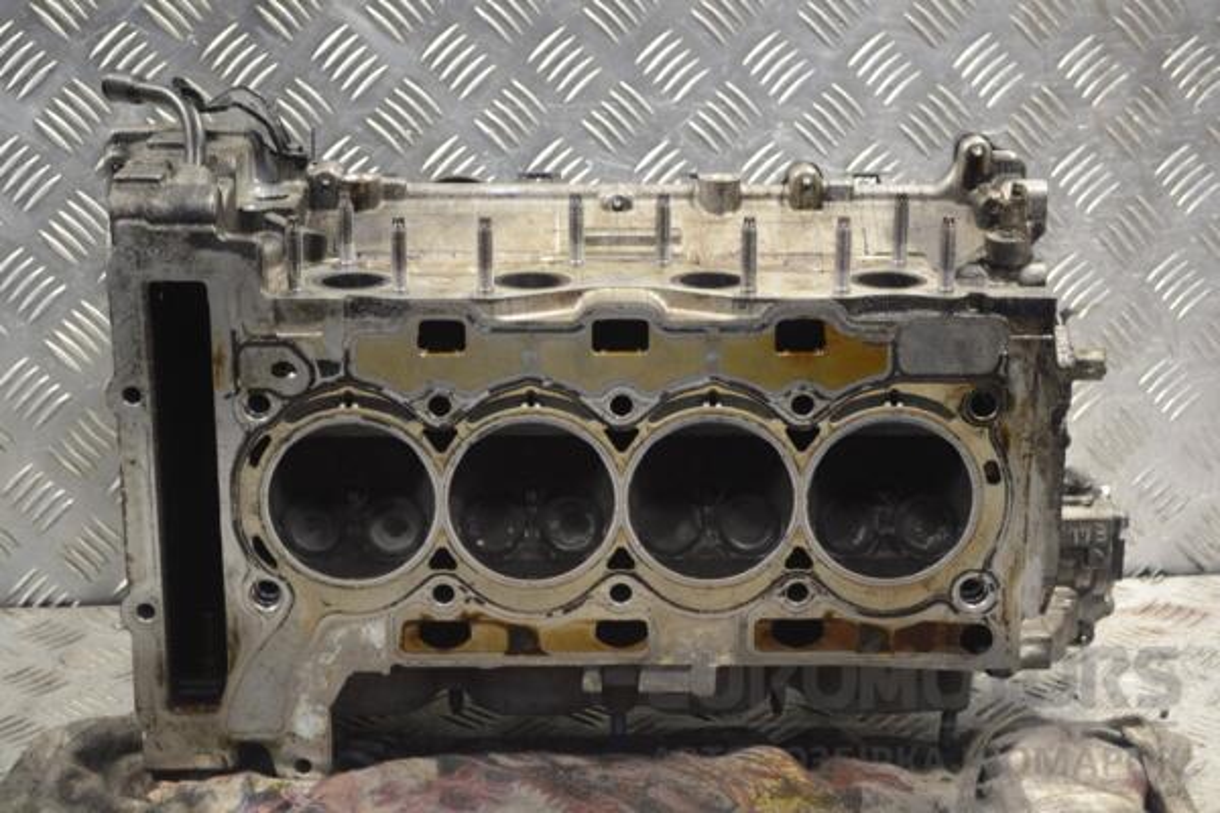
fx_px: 2236
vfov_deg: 20.6
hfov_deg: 30.5
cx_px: 610
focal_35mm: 66
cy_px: 406
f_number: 5.3
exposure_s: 1/30
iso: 400
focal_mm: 44
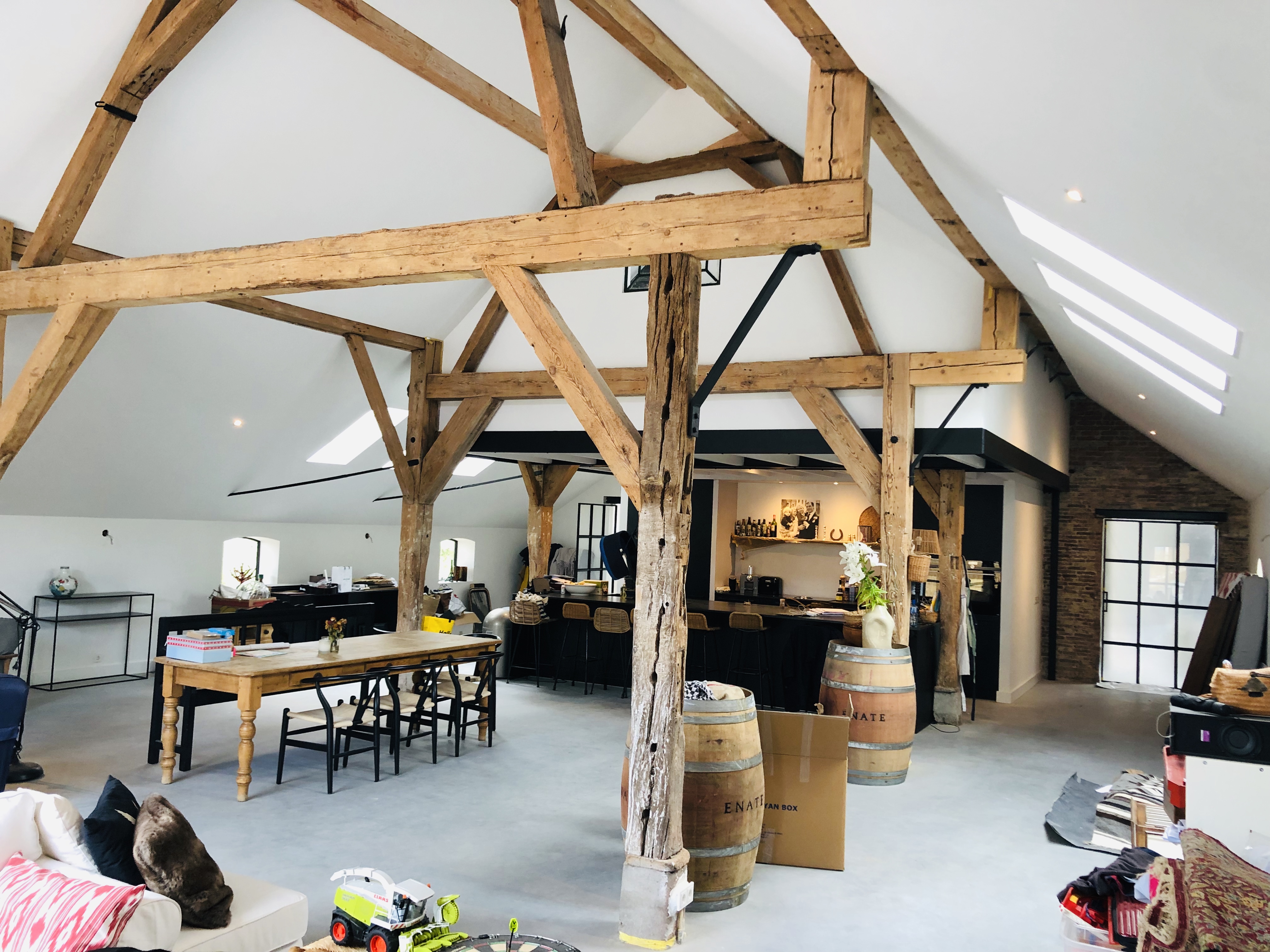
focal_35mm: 28
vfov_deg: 49.7
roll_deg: -2.0
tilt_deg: +2.6
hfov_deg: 63.4
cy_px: 476
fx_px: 1027
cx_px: 635
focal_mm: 4
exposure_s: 1/25
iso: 40
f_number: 1.8
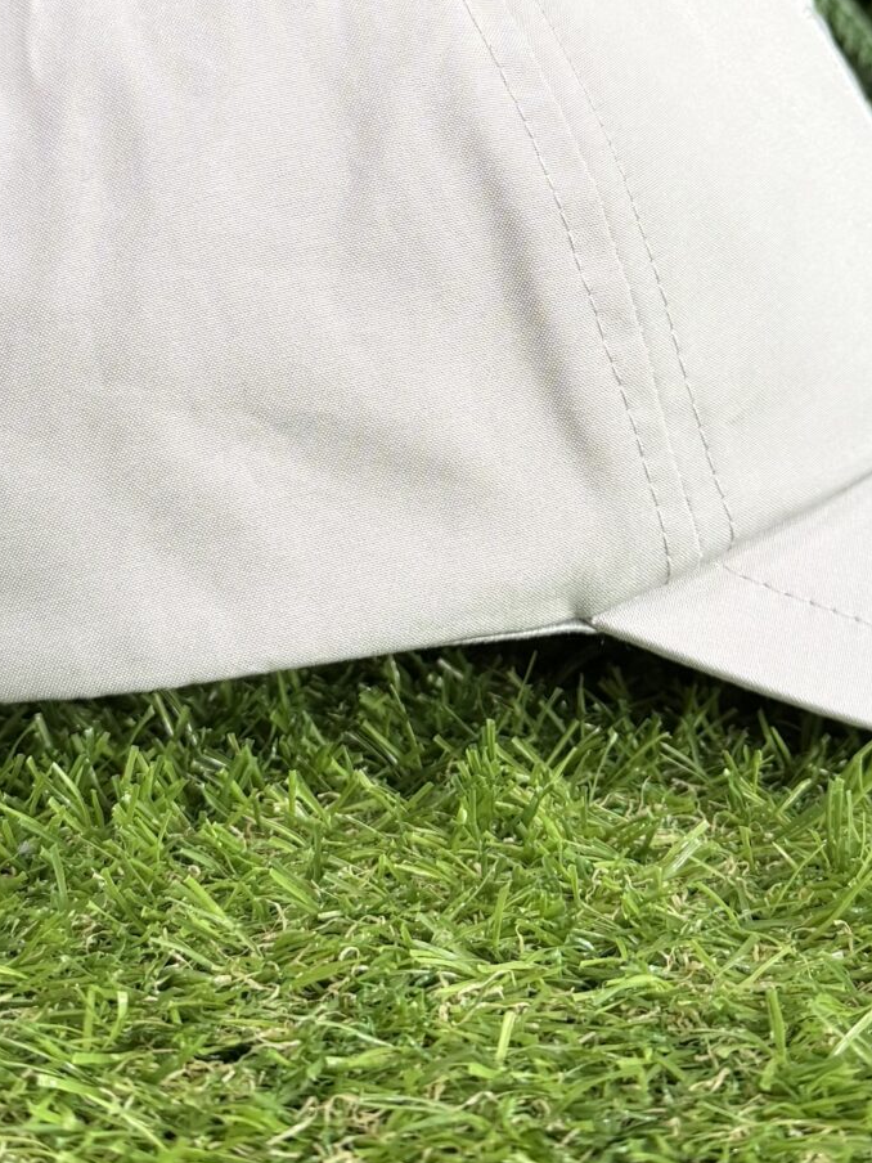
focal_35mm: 68
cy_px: 199
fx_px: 2284
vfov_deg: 27.9
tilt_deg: -10.1
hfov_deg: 21.6
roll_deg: -2.0
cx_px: 503
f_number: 1.78
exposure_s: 1/63
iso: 160
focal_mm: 6.76
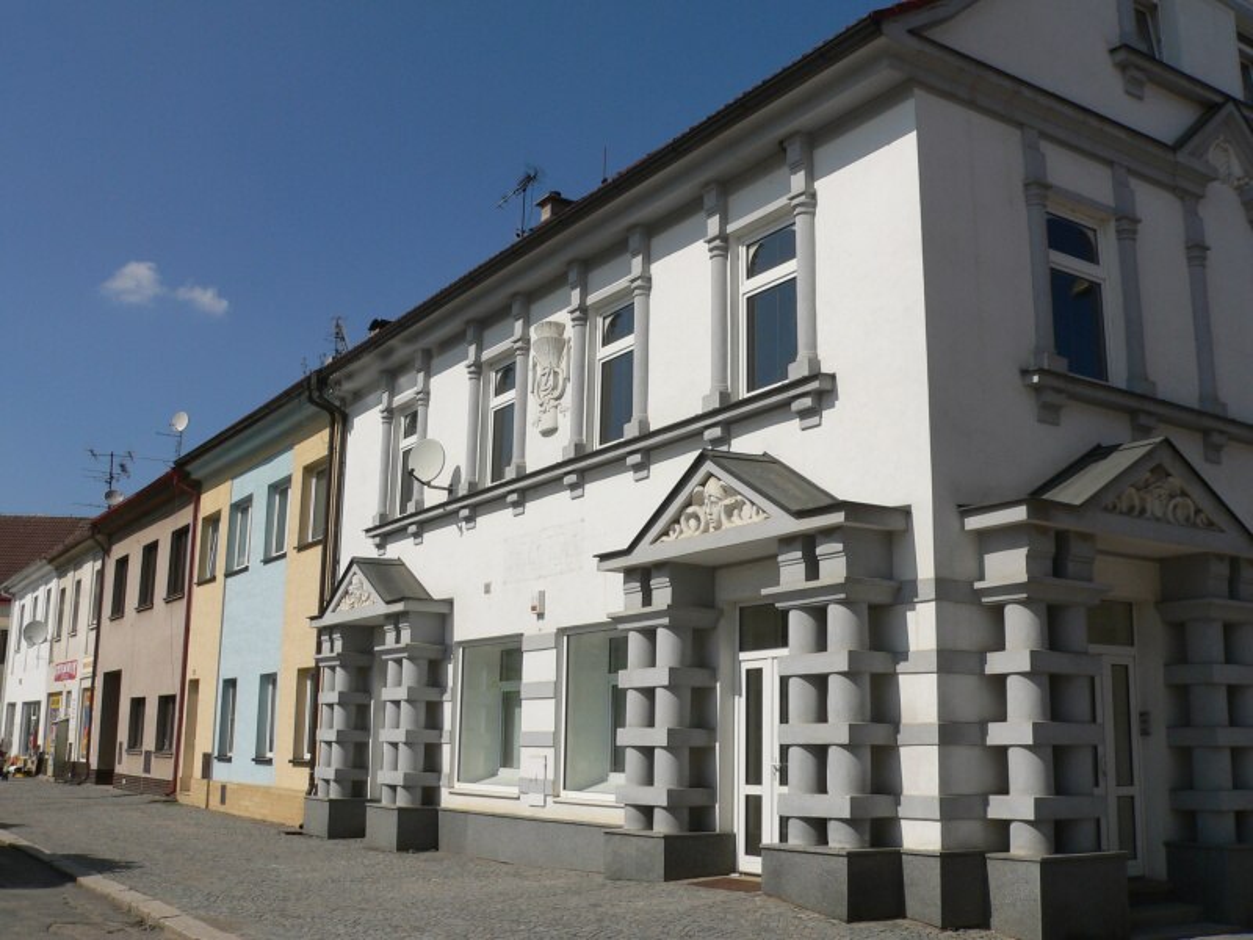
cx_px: 626
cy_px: 470
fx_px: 1303
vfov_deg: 39.7
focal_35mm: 36
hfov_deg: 51.4
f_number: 5.6
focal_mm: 6
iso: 80
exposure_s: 1/800
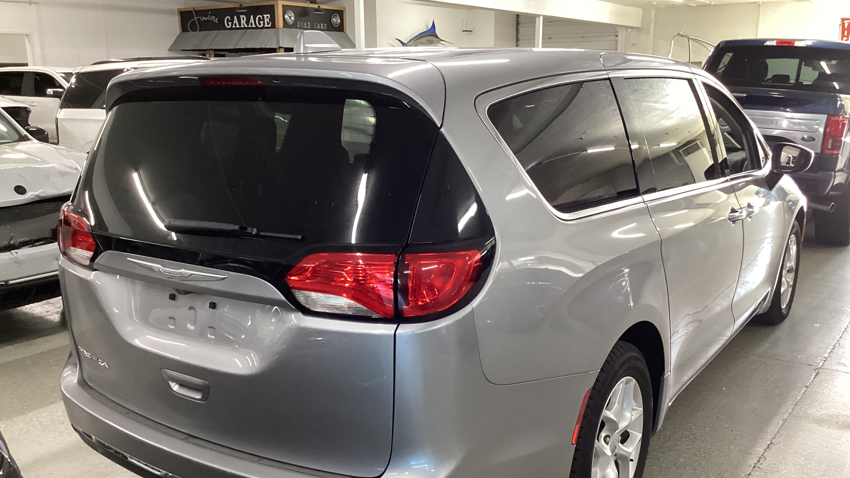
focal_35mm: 34
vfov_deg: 34.6
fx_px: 766
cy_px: 282
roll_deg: -0.6
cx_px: 423
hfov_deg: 58.0
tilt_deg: -16.3
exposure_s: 1/50
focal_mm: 3.3
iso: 200
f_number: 2.4
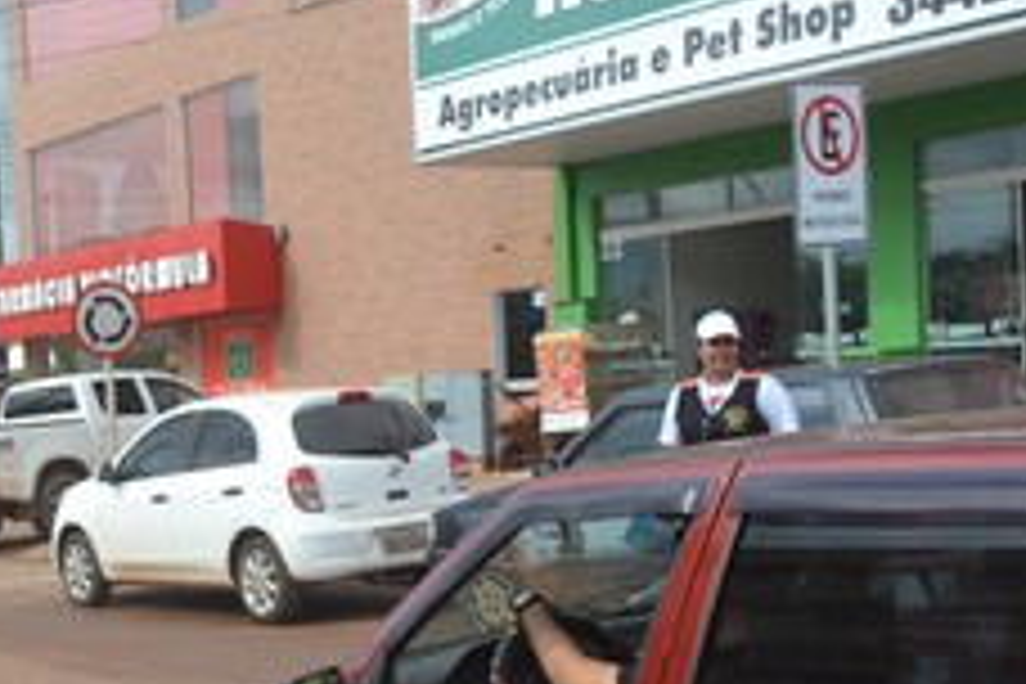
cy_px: 540
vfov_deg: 20.7
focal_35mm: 65
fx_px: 1852
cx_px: 126
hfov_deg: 29.8
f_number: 8
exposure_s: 1/250
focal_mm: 22
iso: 100
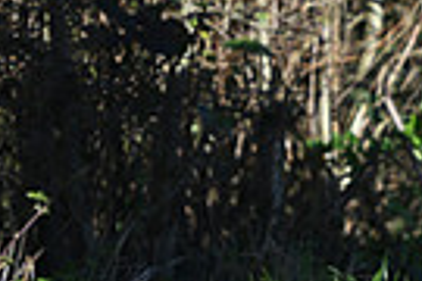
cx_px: 778
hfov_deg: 3.0
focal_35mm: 685
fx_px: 8029
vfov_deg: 2.0
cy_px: -114
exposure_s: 1/1250
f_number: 3.2
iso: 140
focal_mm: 160
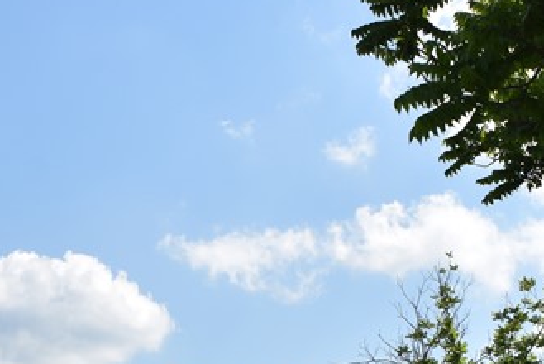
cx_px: 207
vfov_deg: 14.6
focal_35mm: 89
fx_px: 1346
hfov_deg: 22.8
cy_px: 500
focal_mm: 18
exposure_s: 1/200
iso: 100
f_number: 10
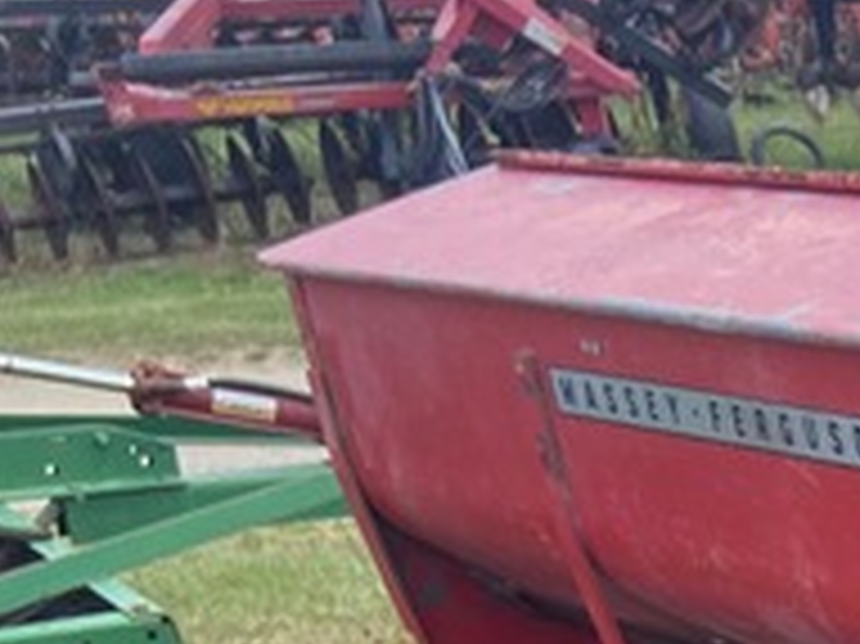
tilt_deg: -25.9
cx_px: 1725
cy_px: 1063
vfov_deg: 12.6
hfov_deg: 14.8
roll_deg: +2.4
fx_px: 2706
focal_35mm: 109
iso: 32
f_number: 1.8
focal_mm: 4.25
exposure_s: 1/506
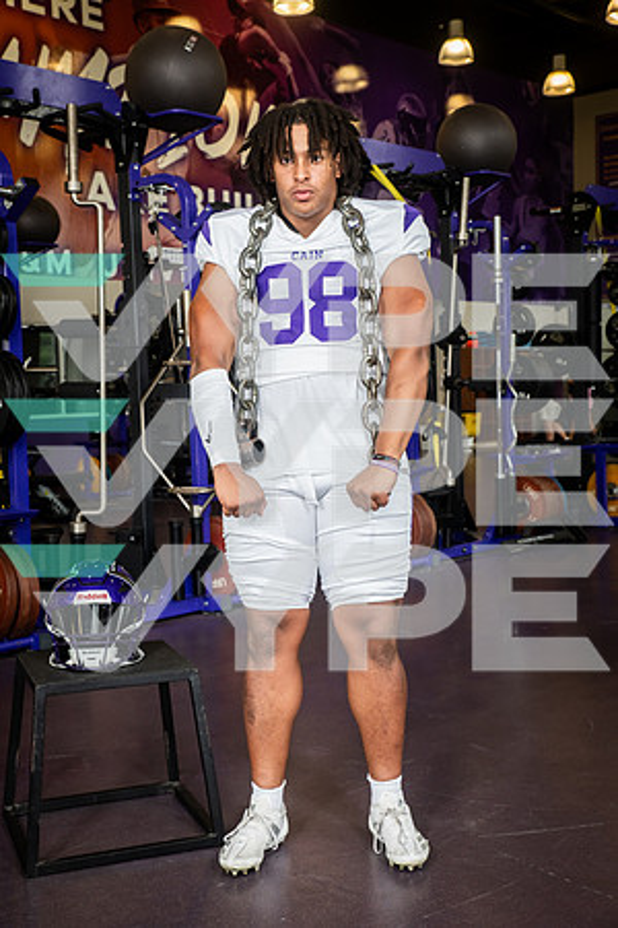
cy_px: 464
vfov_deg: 39.6
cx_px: 309
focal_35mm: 50
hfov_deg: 27.0
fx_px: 1287
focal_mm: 50
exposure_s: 1/250
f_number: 7.1
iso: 800
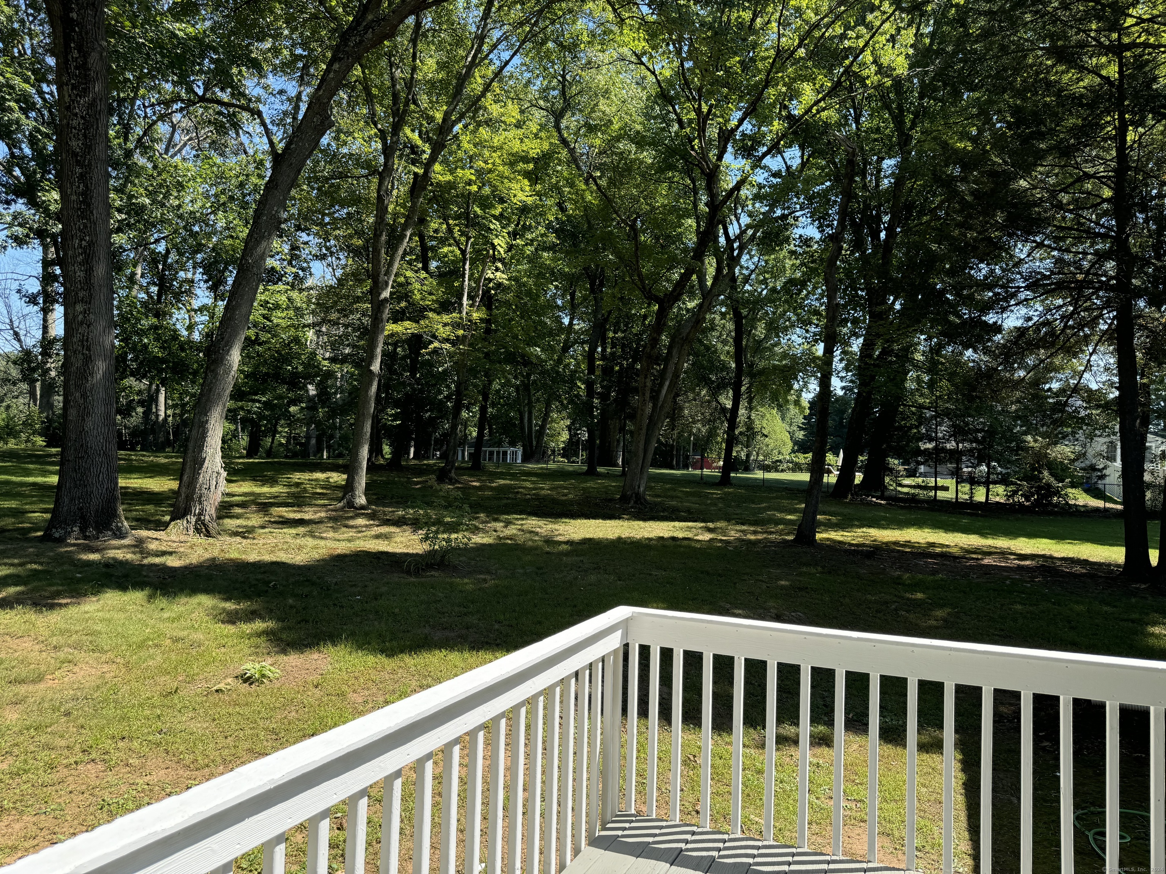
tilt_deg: +0.2
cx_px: 583
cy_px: 437
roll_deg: -1.4
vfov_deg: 56.8
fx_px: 808
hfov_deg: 71.6
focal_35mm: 24
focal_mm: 6.76
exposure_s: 1/1076
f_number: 1.78
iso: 80
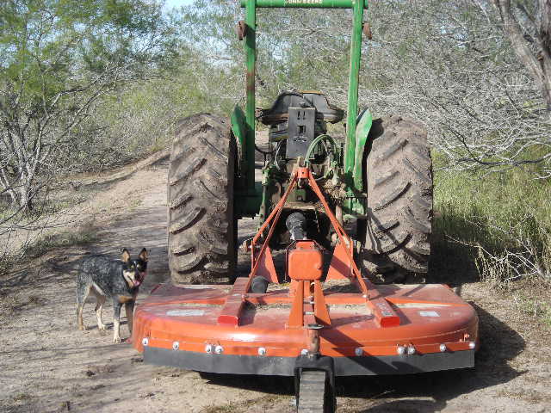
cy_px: 206
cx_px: 276
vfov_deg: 22.6
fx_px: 1035
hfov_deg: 29.8
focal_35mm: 65
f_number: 3.9
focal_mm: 10.8
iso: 50
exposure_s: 1/226
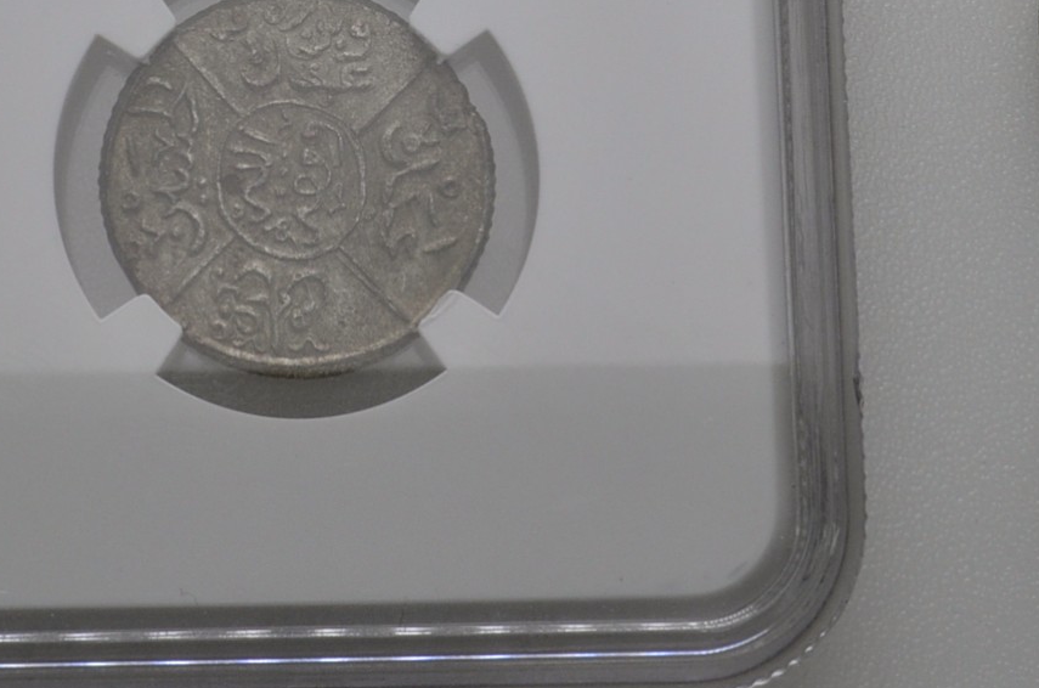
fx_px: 3484
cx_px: 334
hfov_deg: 16.9
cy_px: 34
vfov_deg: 11.2
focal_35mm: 121
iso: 400
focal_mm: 28
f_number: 14
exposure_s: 1/200
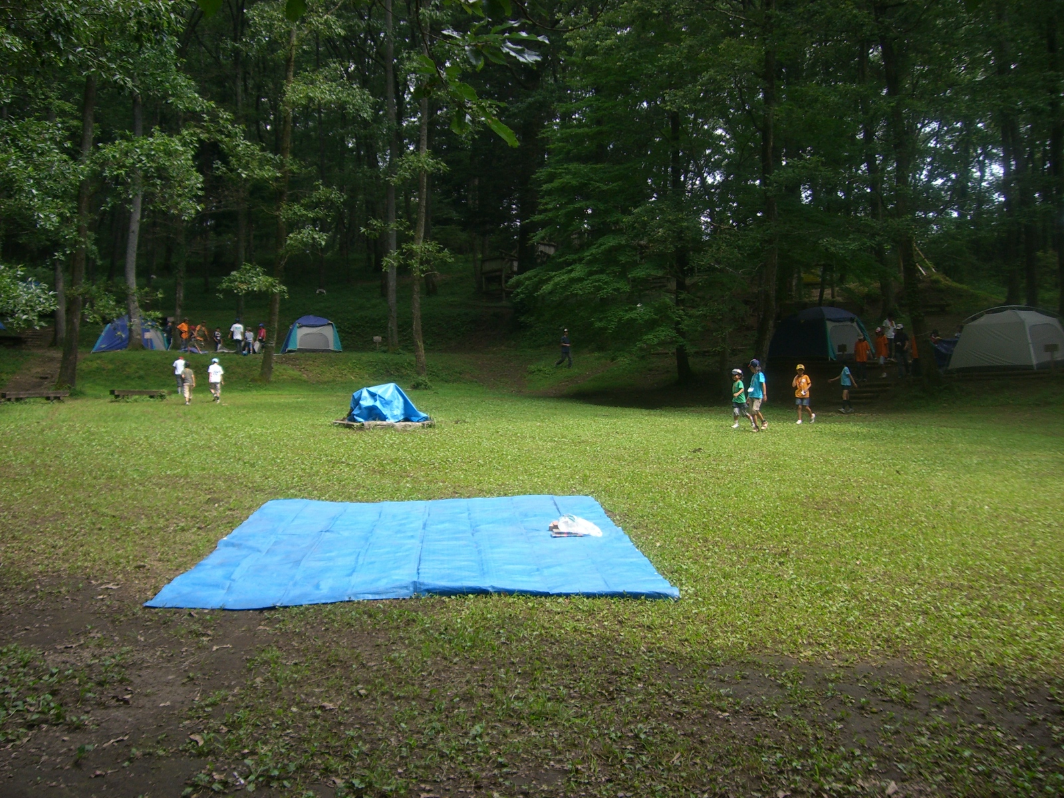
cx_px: 532
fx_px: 1168
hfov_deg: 49.0
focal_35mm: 38
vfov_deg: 37.7
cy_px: 399
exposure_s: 1/250
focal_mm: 6.2
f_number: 2.7
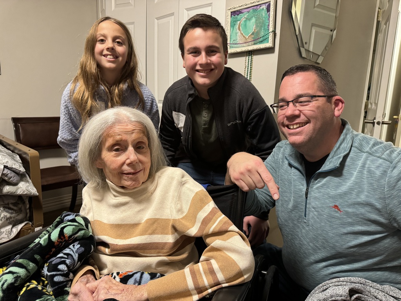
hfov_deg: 71.6
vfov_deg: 56.8
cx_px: 200
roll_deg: -2.9
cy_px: 150
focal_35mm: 24
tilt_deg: -11.1
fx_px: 278
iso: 400
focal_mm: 6.86
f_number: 1.78
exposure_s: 1/60
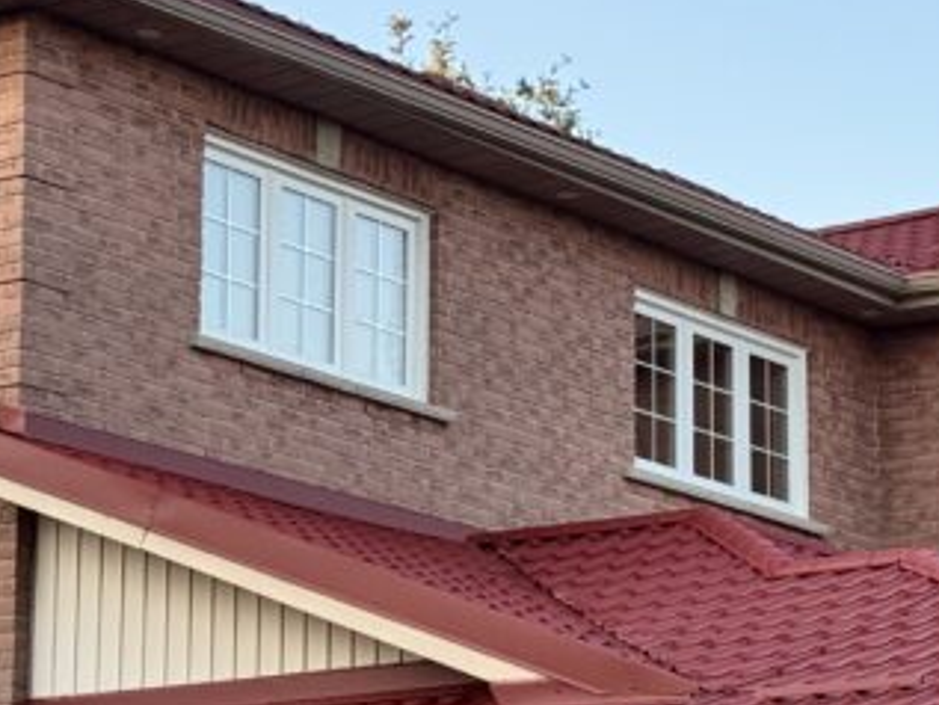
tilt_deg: +11.9
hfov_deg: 12.7
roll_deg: +0.4
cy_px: 551
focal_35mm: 155
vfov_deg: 9.6
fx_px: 4206
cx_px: 746
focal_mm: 6.76
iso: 64
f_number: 1.78
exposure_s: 1/364
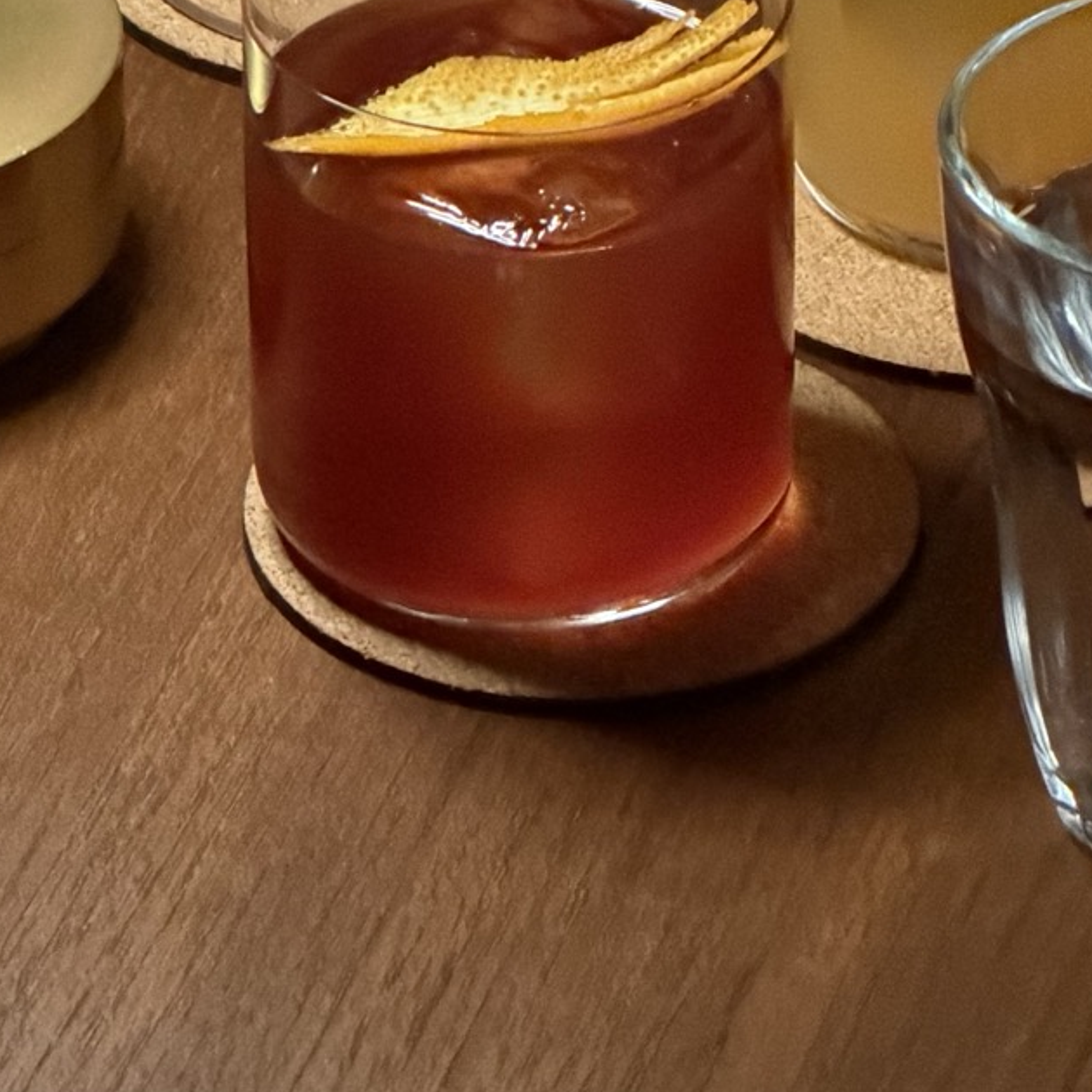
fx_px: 10029
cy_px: -502
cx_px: 446
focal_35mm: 281
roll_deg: +0.7
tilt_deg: -28.2
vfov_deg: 6.2
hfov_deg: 6.2
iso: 2000
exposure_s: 1/25
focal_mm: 16.89
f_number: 2.8
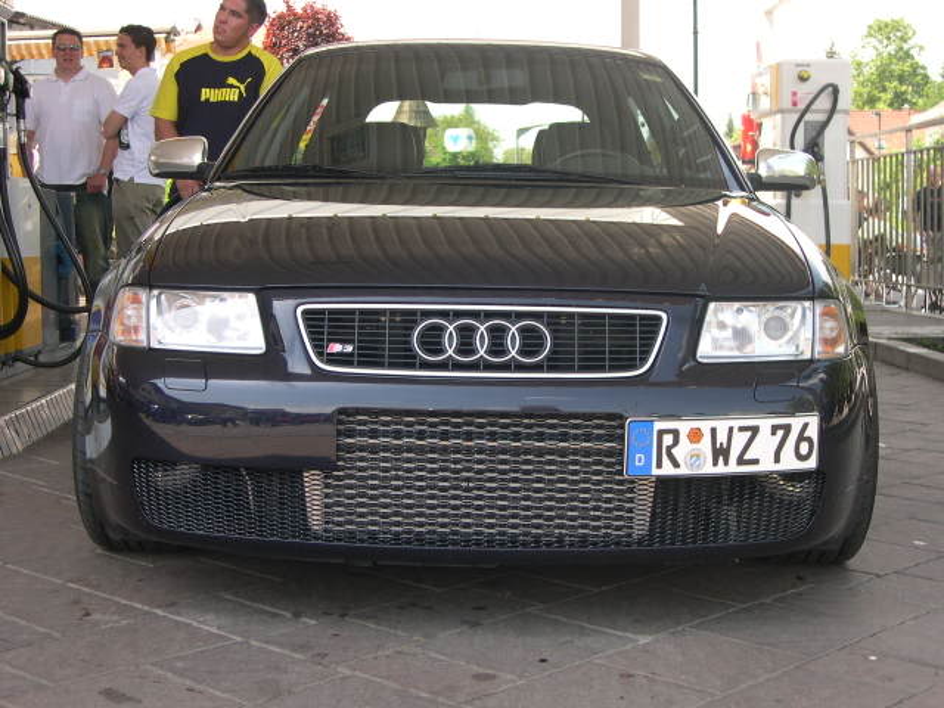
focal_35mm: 57
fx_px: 1554
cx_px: 472
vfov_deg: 25.7
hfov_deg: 33.8
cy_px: 354
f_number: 3.4
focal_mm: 12.2
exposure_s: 1/172
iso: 100
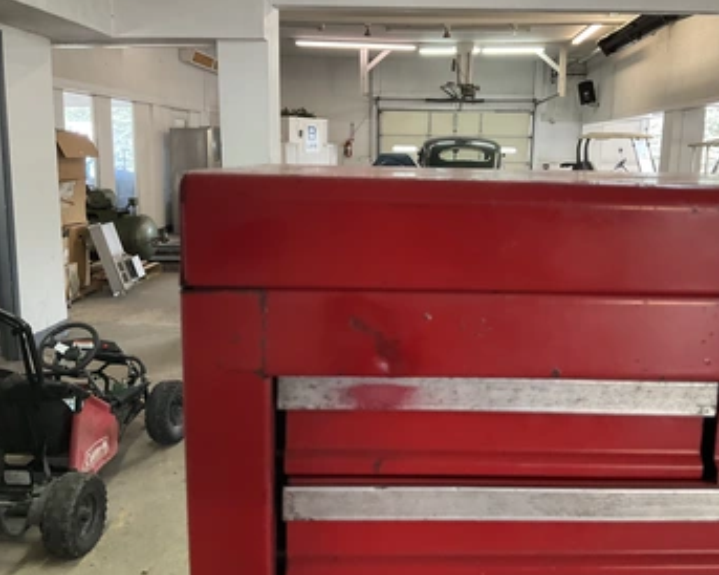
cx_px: 396
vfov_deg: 44.5
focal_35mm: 33
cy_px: 277
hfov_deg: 54.1
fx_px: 702
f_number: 1.8
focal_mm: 3
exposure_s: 1/60
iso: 160
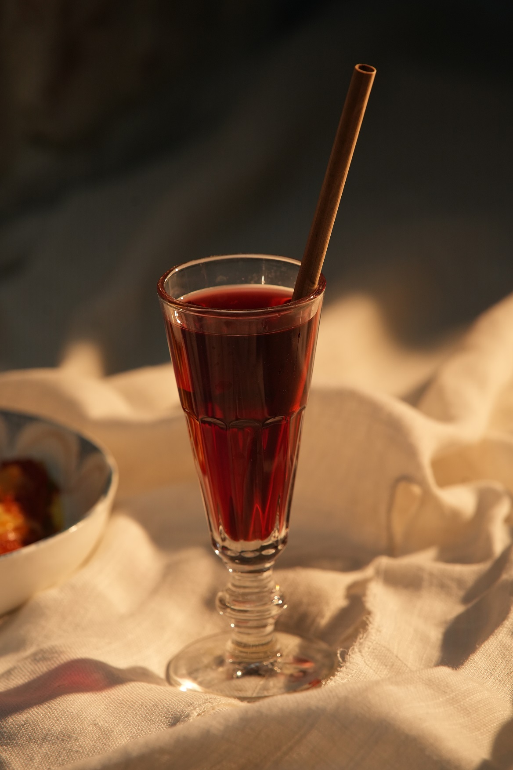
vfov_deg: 10.3
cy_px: 385
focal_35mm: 200
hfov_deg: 6.9
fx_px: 4275
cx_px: 256
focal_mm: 200
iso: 1250
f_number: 5.6
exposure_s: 1/500
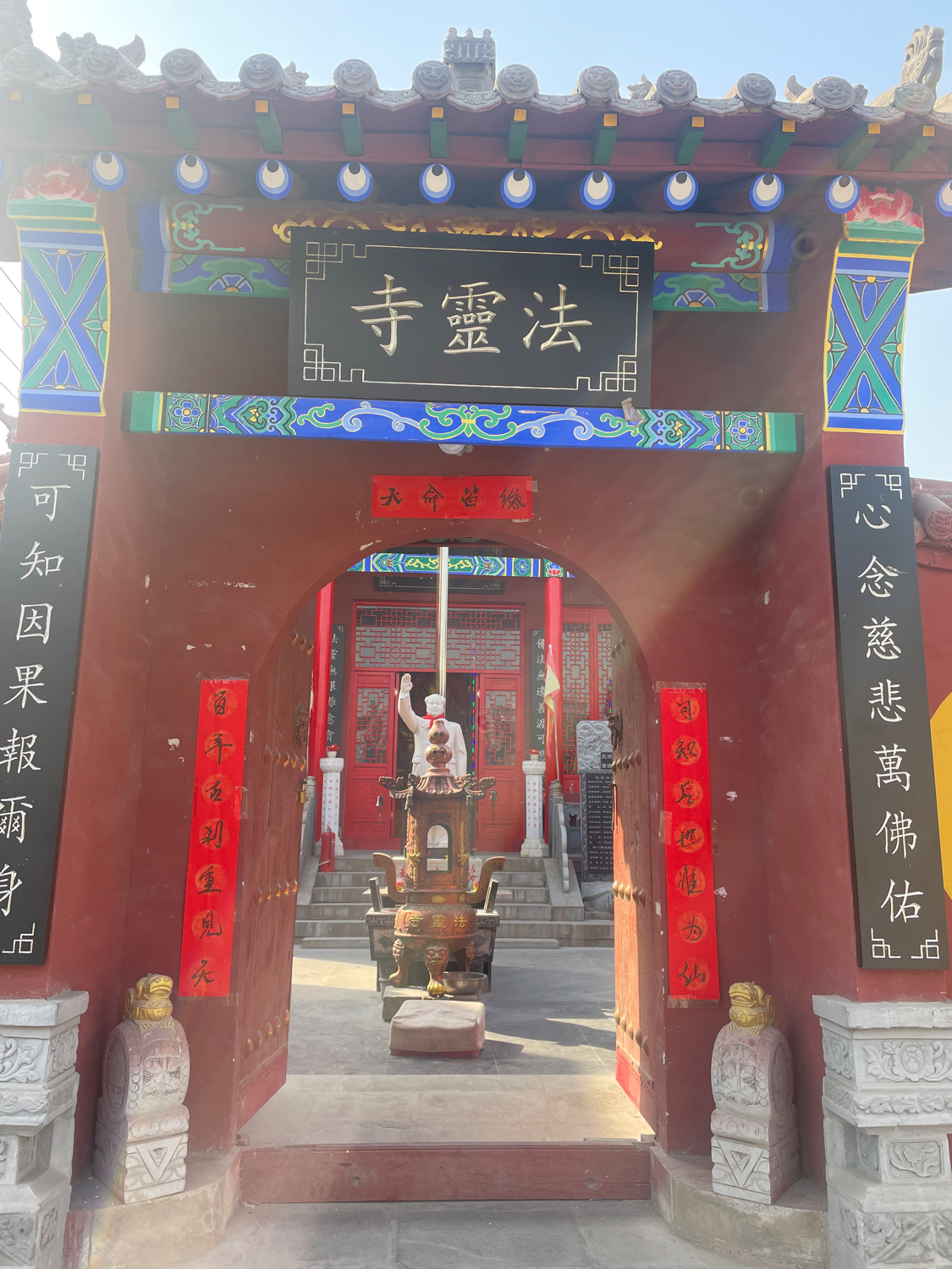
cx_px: 476
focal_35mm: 26
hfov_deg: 53.1
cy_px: 634
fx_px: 953
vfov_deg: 67.3
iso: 50
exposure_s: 1/725
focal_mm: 4.2
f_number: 1.6
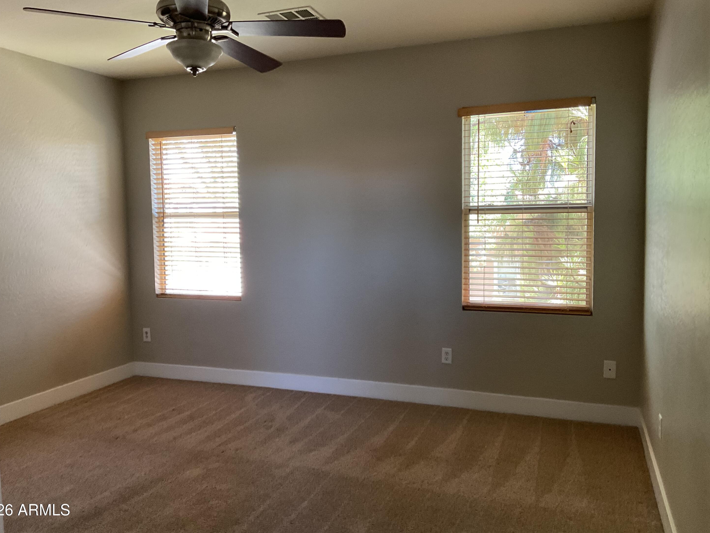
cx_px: 345
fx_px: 615
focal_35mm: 30
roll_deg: +1.1
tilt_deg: -4.6
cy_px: 260
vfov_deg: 46.8
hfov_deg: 60.0
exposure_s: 1/60
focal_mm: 3
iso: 125
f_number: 1.8
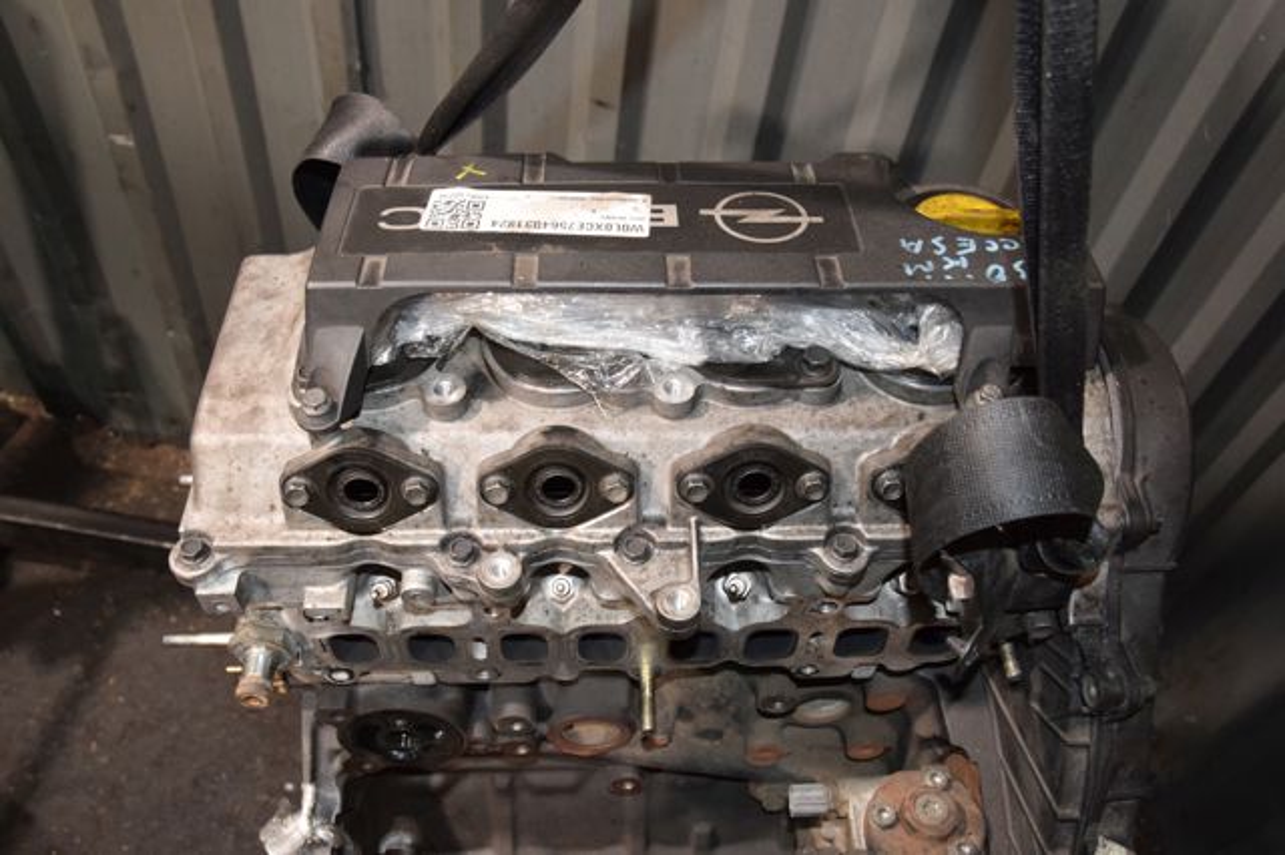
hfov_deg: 57.2
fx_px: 1177
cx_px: 642
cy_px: 428
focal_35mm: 33
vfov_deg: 39.9
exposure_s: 1/60
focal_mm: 22
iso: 1600
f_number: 5.6
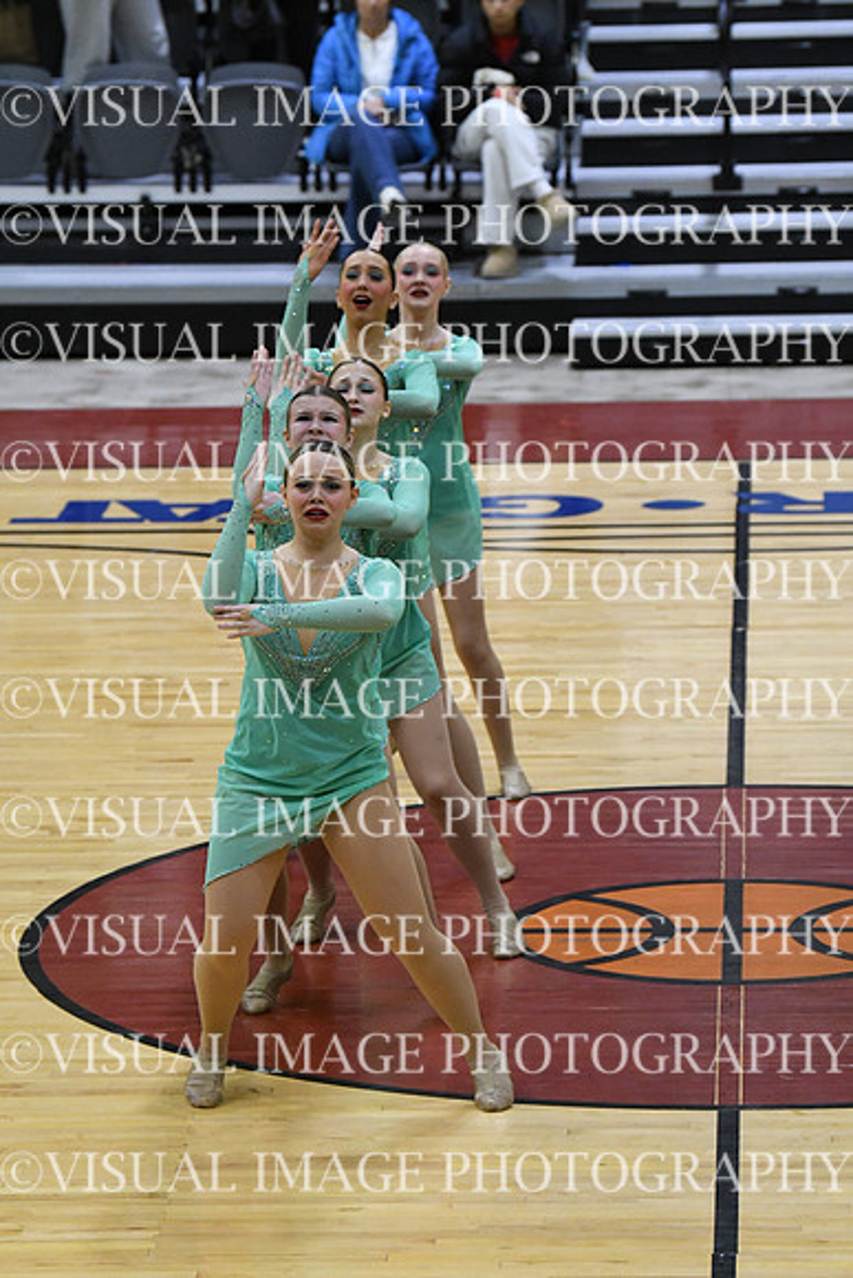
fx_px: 6926
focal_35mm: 195
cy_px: 639
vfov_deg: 10.5
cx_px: 426
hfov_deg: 7.0
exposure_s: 1/500
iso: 5000
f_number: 4
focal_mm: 130
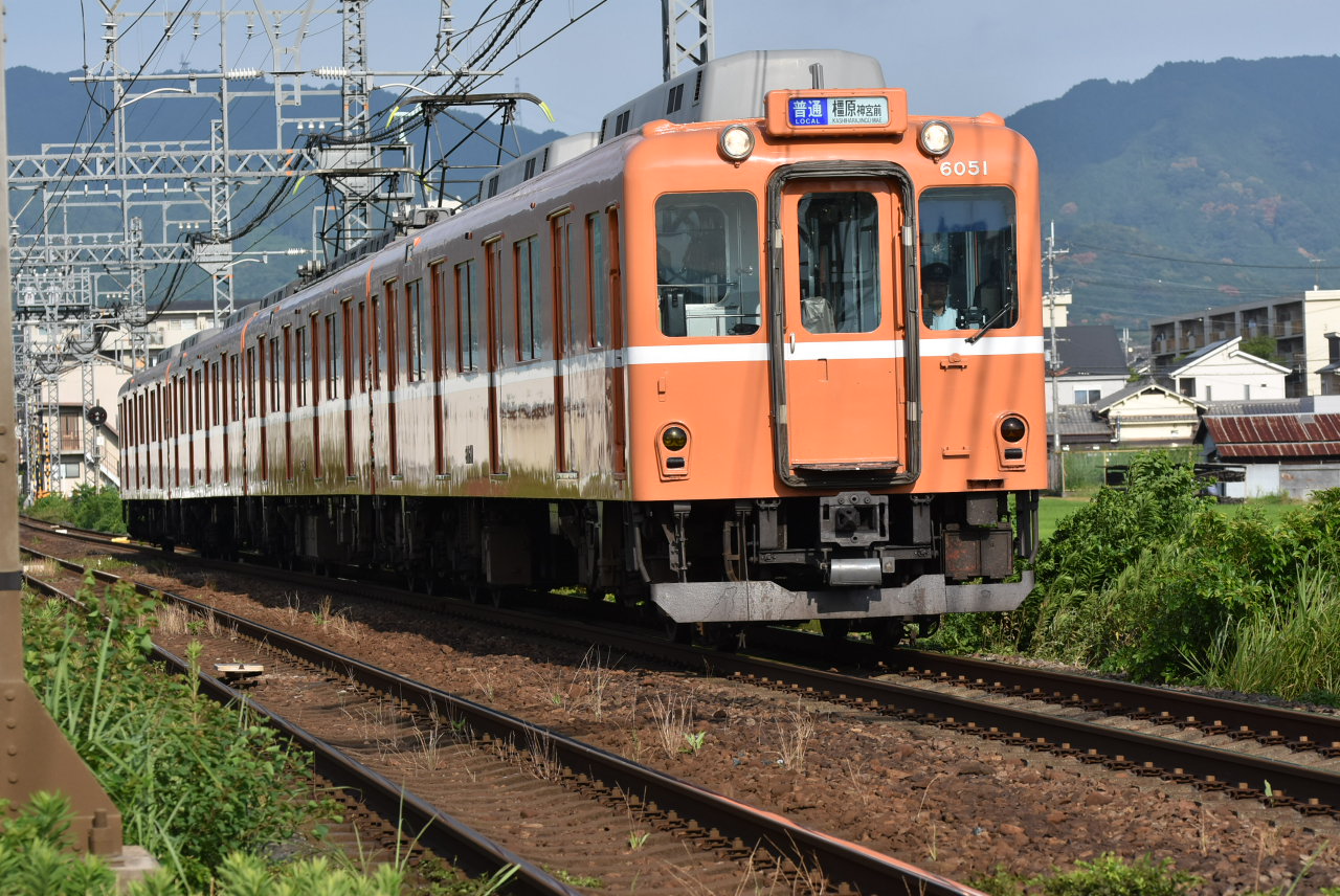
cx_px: 670
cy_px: 448
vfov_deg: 8.7
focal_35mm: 158
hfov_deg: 13.0
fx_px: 5868
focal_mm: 105
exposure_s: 1/1600
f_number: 6.3
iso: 400
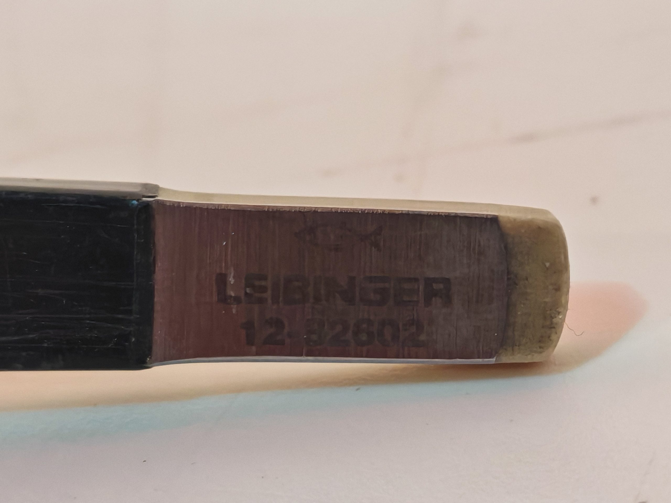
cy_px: 252
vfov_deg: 10.7
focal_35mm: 139
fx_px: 2694
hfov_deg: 14.2
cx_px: 336
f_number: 2
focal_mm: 6.83
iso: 250
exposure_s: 1/50
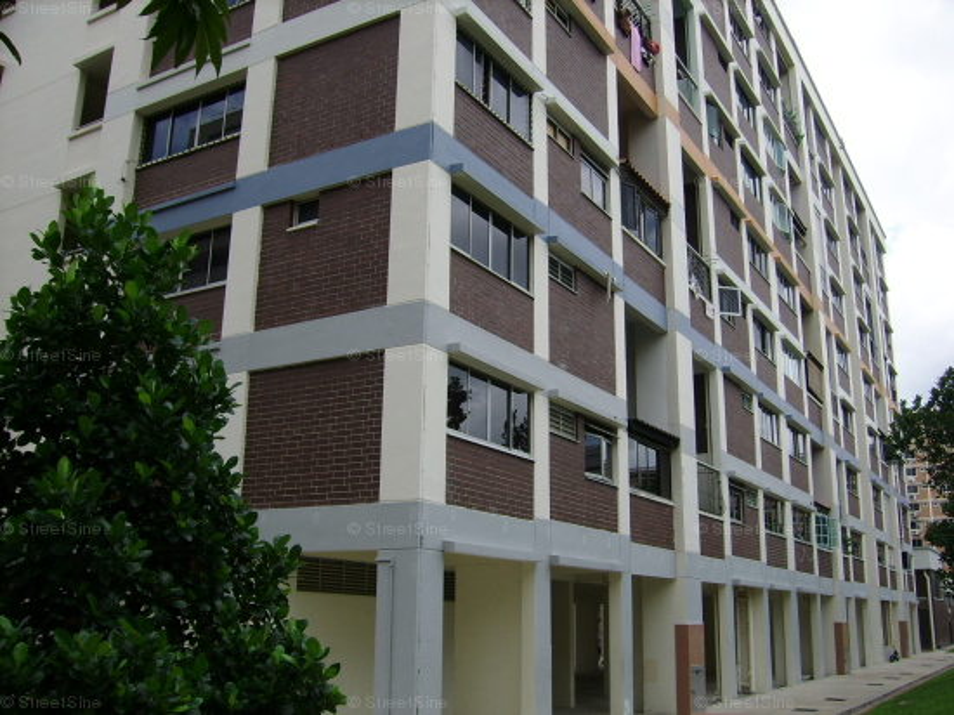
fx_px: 964
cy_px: 358
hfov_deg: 52.6
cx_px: 477
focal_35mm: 35
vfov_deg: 40.7
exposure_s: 1/324
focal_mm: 5.95
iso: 50
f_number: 5.8
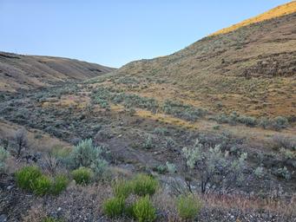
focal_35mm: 23
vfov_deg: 58.9
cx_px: 148
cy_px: 111
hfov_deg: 73.9
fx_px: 197
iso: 20
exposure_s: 1/180
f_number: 1.7
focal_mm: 6.3
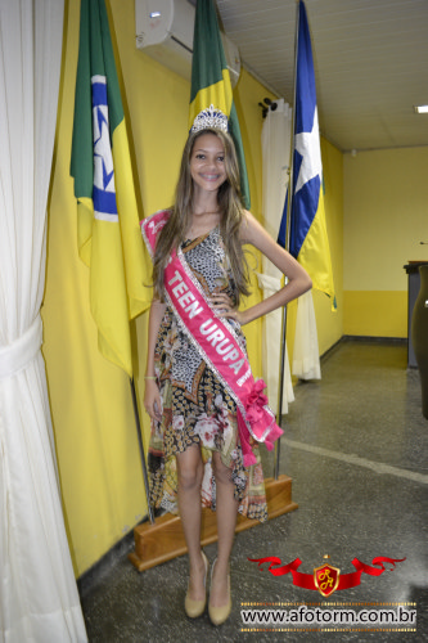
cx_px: 214
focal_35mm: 27
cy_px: 322
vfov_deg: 67.4
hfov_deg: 47.9
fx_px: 482
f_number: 3.5
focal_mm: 18
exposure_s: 1/60
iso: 2000
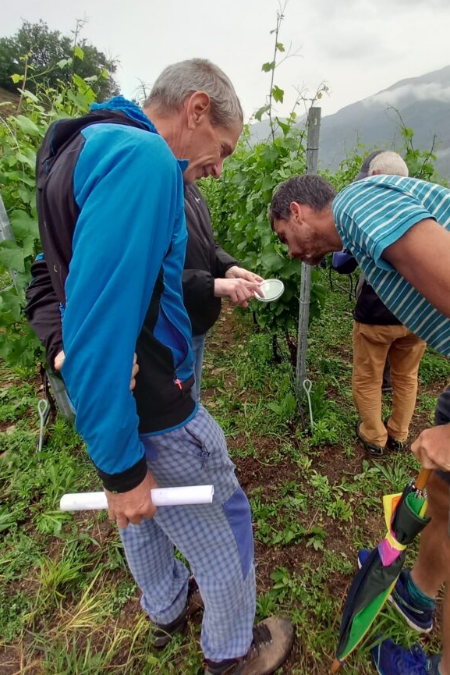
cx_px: 271
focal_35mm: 16
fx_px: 300
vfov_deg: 96.3
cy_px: 299
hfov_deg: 73.0
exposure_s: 1/100
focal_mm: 1.13
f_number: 2.2
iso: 80
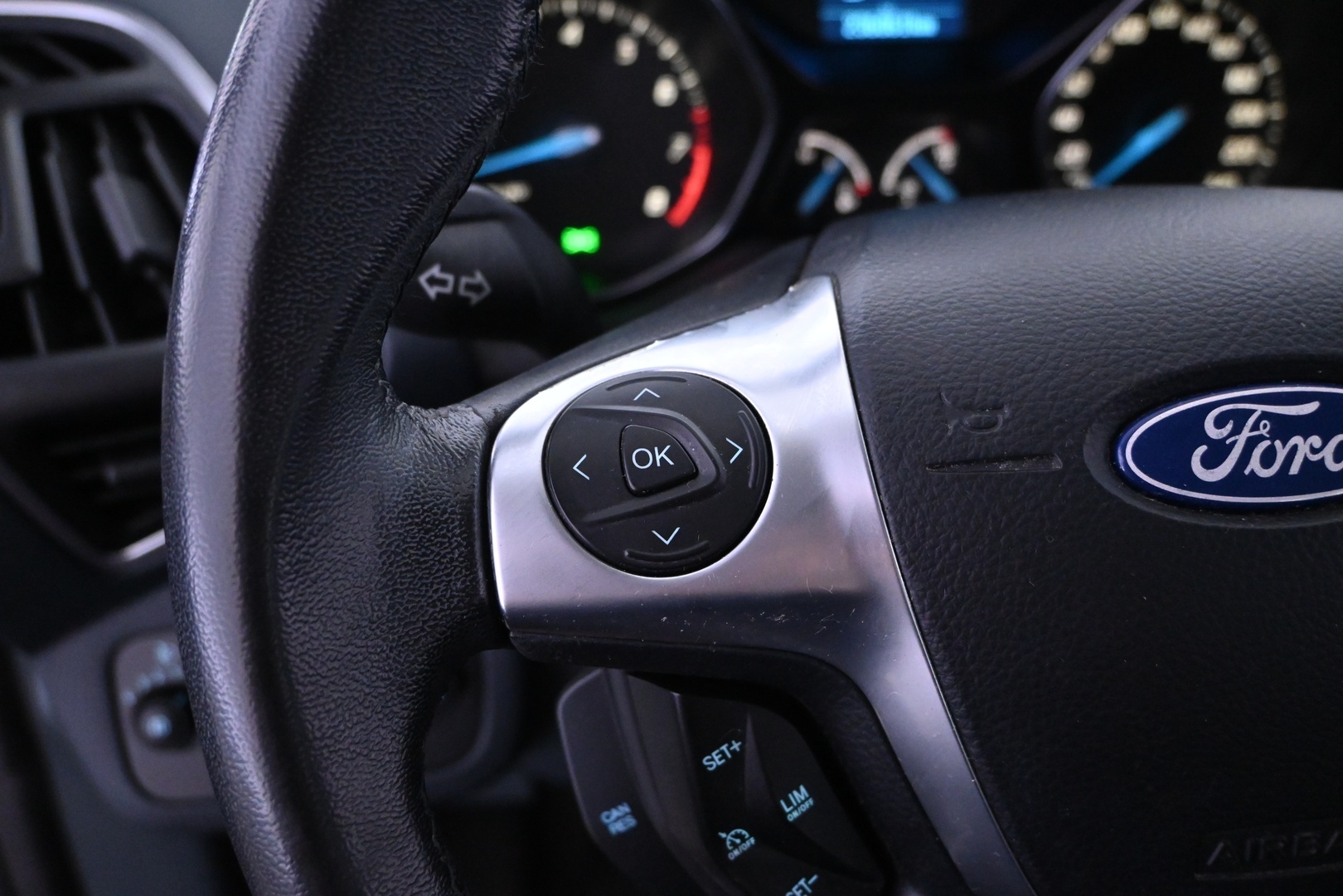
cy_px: 448
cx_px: 672
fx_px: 1287
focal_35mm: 34
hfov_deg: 55.1
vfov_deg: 38.4
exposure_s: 1/40
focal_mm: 23
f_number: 4.2
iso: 4500
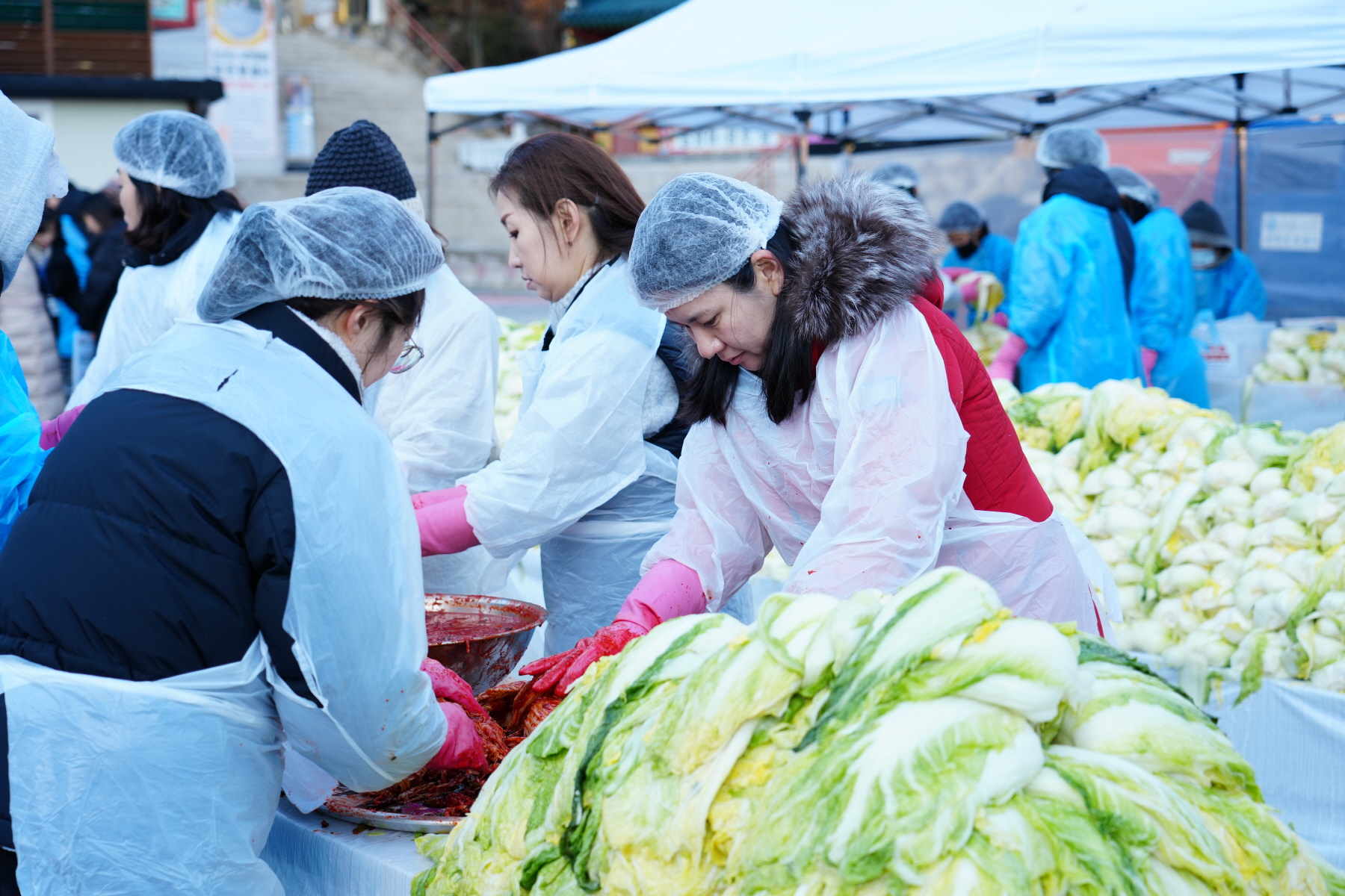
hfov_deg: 33.9
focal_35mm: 59
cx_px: 672
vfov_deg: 23.0
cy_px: 448
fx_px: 2204
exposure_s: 1/200
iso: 320
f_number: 4
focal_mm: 59
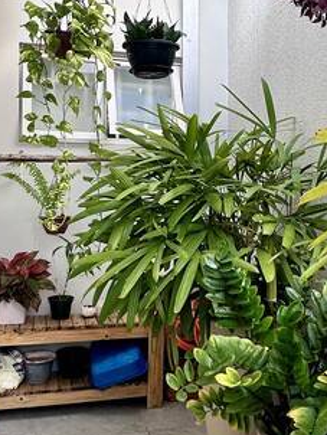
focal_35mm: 50
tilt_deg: -0.8
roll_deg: -2.4
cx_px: 268
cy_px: 196
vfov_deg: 38.1
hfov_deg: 28.4
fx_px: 629
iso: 50
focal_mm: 2.22
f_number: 2.2
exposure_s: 1/99
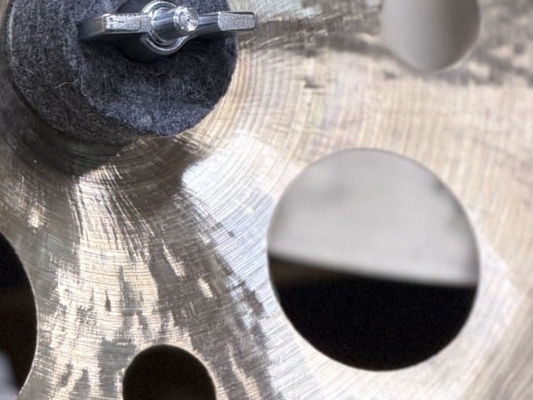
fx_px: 5128
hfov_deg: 5.9
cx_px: 115
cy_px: 70
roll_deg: -0.1
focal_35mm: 333
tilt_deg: -11.4
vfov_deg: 4.5
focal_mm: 16.89
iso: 250
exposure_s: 1/60
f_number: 2.8
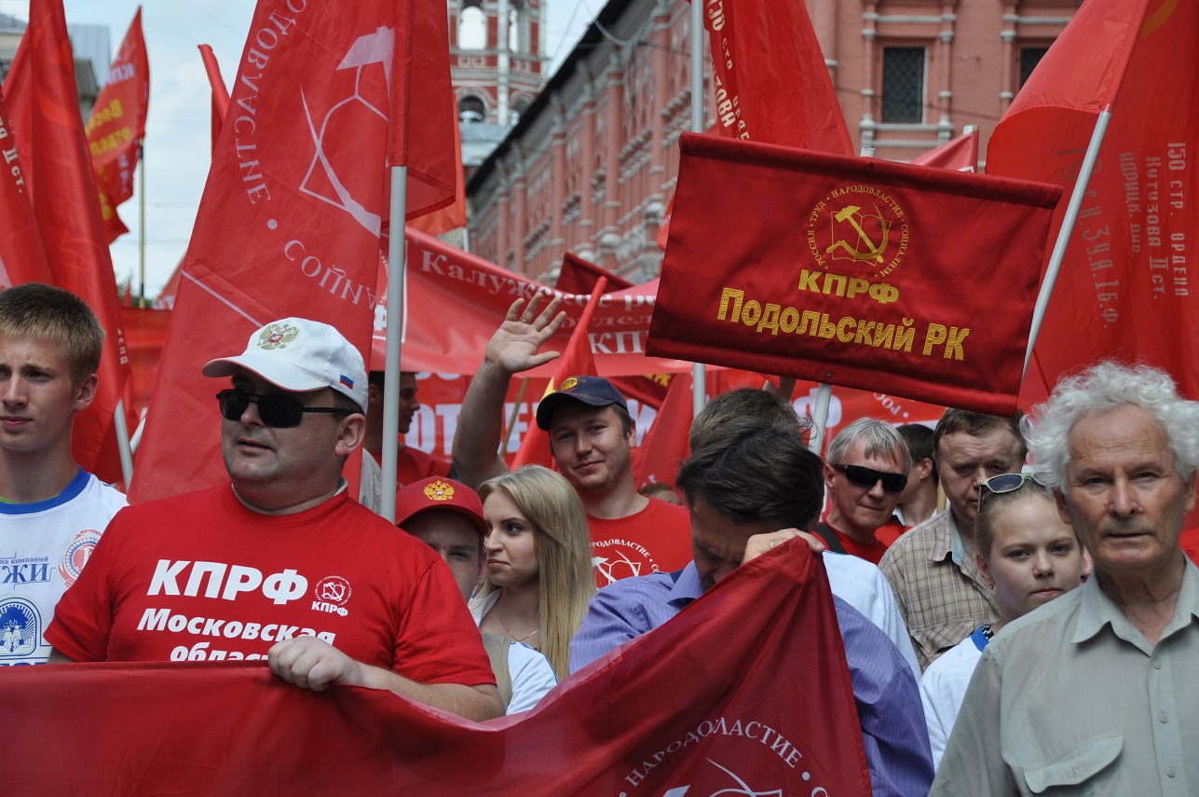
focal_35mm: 112
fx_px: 3743
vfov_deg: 12.1
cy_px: 398
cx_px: 600
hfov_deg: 18.2
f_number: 8
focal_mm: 75
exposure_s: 1/250
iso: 200
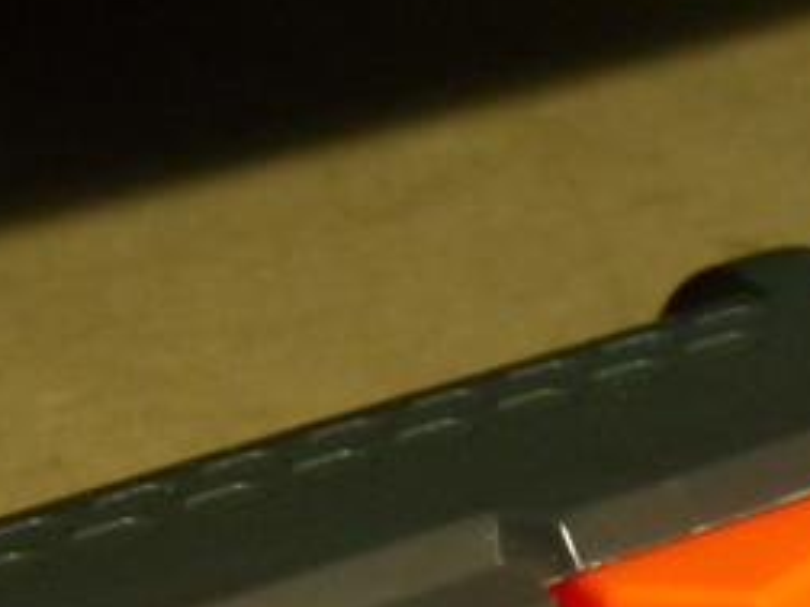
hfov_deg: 12.7
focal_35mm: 155
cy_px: 668
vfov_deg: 9.5
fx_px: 3627
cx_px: 241
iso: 400
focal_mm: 10.8
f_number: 3.2
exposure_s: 1/8
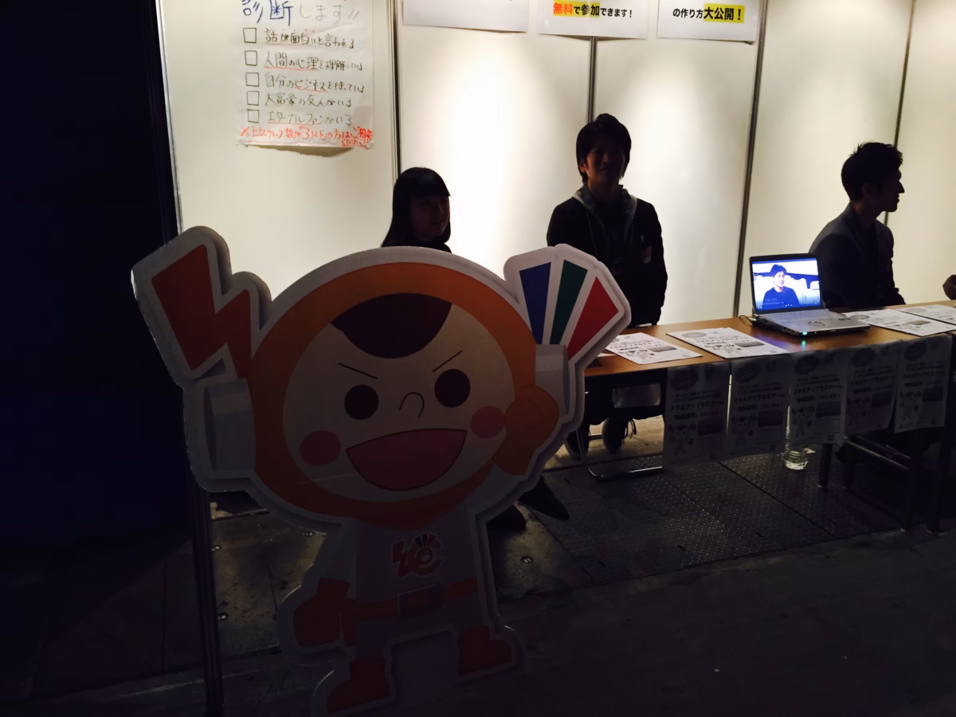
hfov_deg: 61.7
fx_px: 801
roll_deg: -1.3
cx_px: 478
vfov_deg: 48.2
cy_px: 358
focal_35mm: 29
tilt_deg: -16.6
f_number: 2.2
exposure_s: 1/30
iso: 160
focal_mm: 4.15
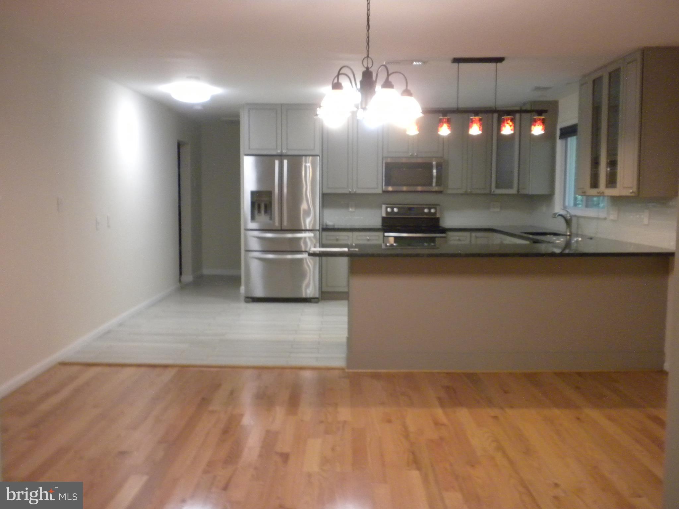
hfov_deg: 50.1
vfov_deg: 38.7
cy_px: 254
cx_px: 340
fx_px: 726
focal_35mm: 37
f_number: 3.5
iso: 400
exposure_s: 1/37
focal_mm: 6.6
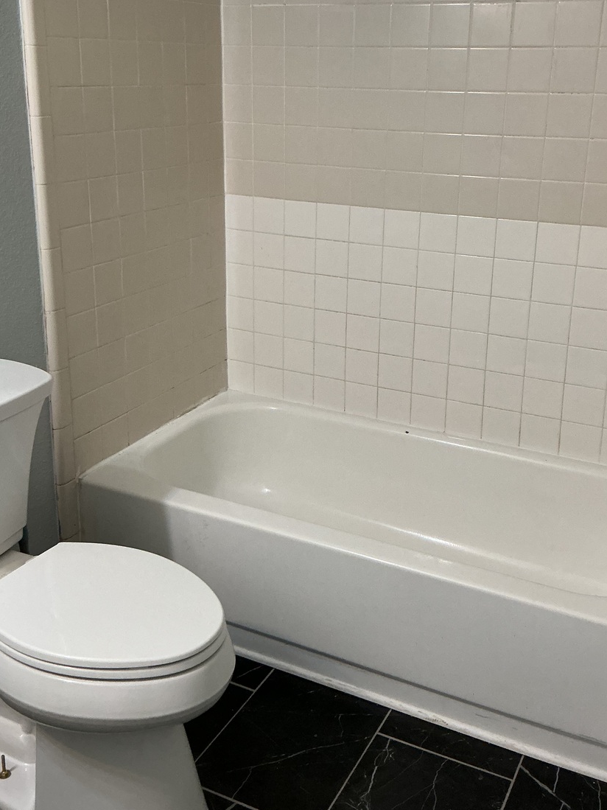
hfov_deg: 37.7
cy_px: 324
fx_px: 889
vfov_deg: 48.7
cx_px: 315
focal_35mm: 38
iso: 125
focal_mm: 3
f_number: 1.8
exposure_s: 1/60
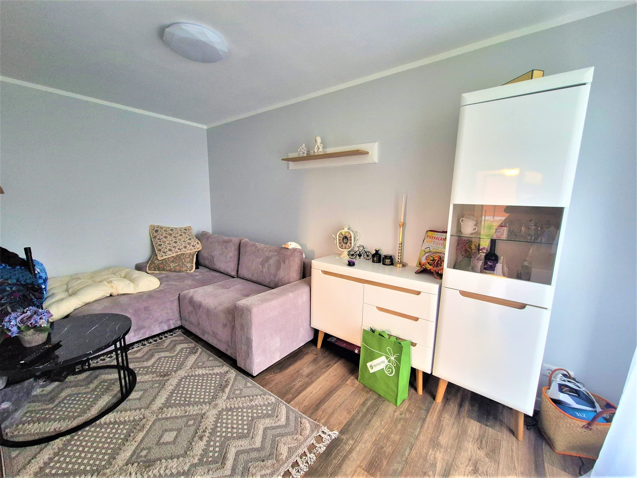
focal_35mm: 13
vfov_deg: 89.9
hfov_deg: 106.2
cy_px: 239
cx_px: 318
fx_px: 239
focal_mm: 2.2
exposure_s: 1/50
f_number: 2.2
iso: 250
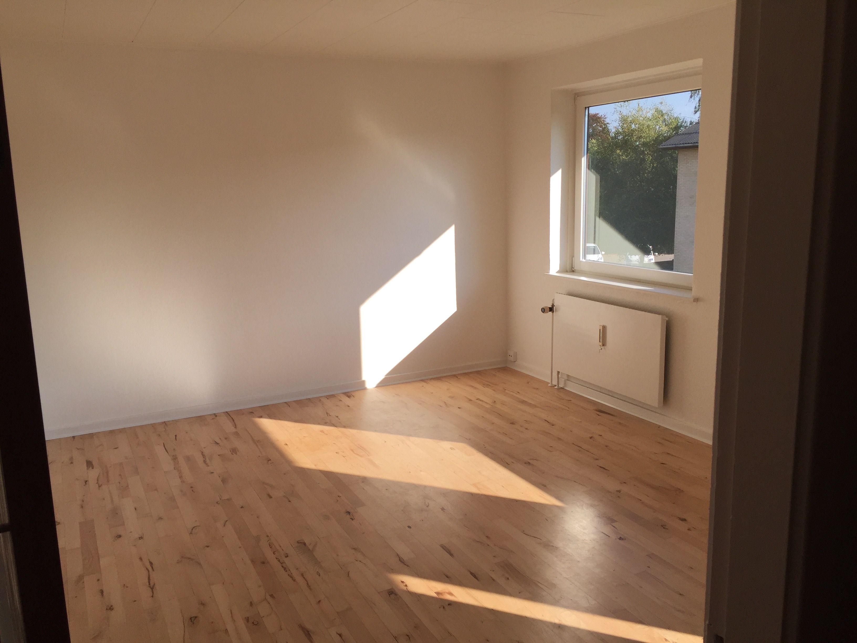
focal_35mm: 29
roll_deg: +0.5
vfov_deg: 48.2
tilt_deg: -10.8
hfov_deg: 61.7
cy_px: 322
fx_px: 718
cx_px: 428
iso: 32
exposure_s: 1/775
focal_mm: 4.15
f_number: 2.2
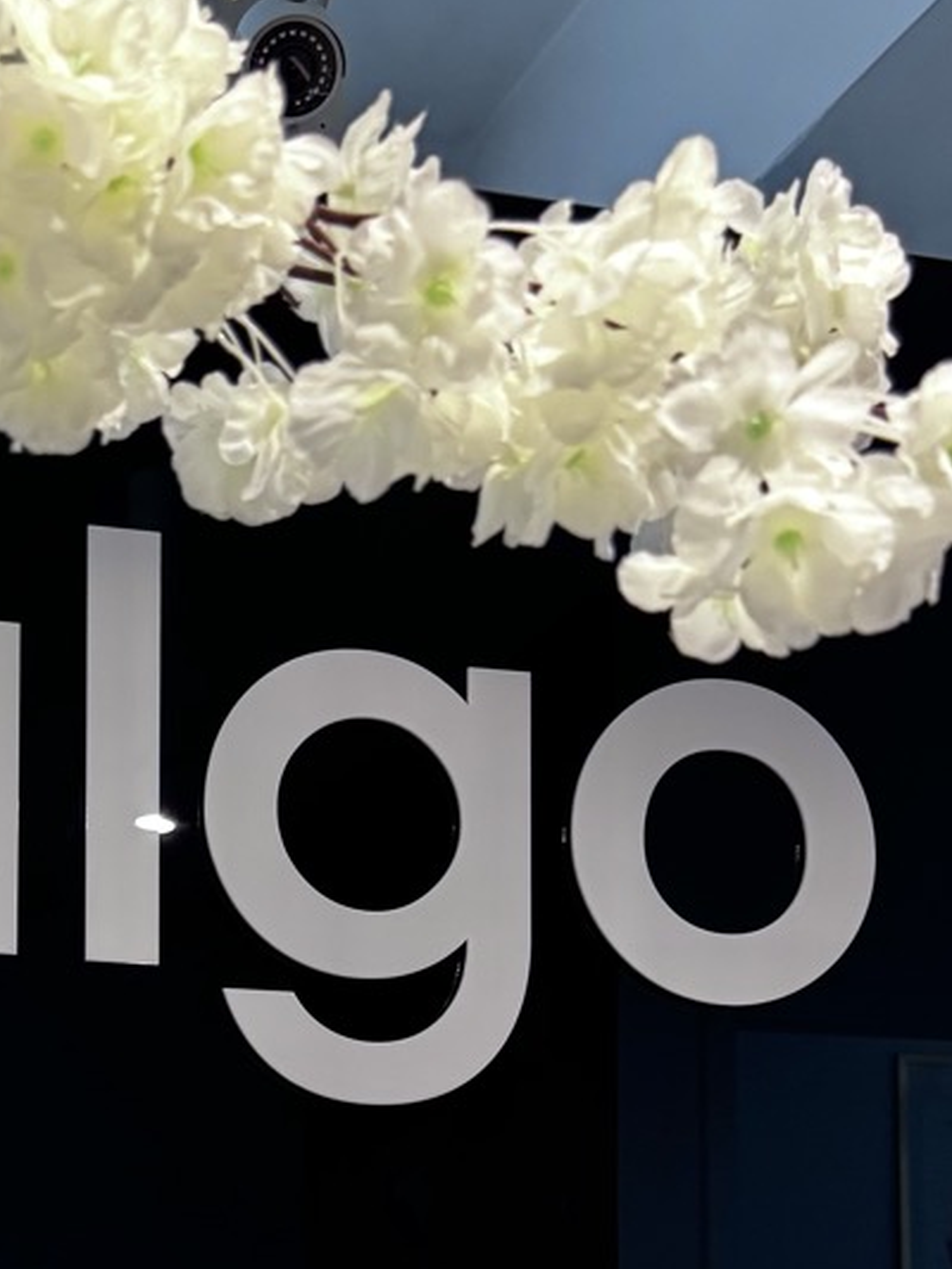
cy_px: 1271
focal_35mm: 63
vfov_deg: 28.8
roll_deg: -1.1
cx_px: 40
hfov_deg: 22.5
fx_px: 2309
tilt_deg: +5.1
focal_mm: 6.76
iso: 400
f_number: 1.78
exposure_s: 1/50
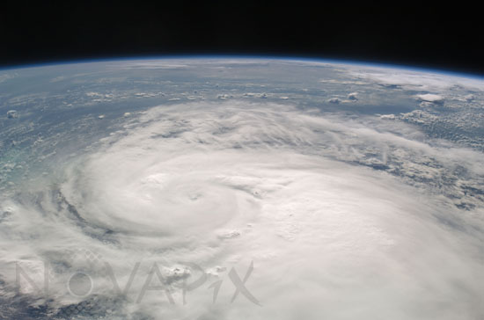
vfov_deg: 28.8
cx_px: 242
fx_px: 624
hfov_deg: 42.4
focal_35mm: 46
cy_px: 160
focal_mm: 31
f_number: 8
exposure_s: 1/500
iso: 100
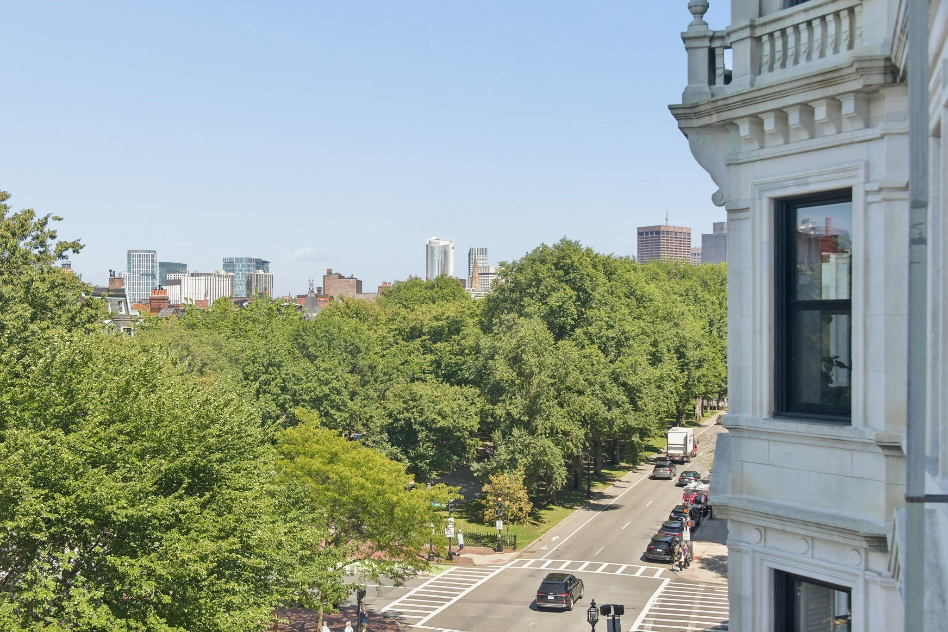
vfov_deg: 31.9
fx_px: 1106
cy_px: 316
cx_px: 474
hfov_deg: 46.4
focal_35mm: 42
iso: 640
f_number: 9
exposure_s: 1/1000
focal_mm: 42
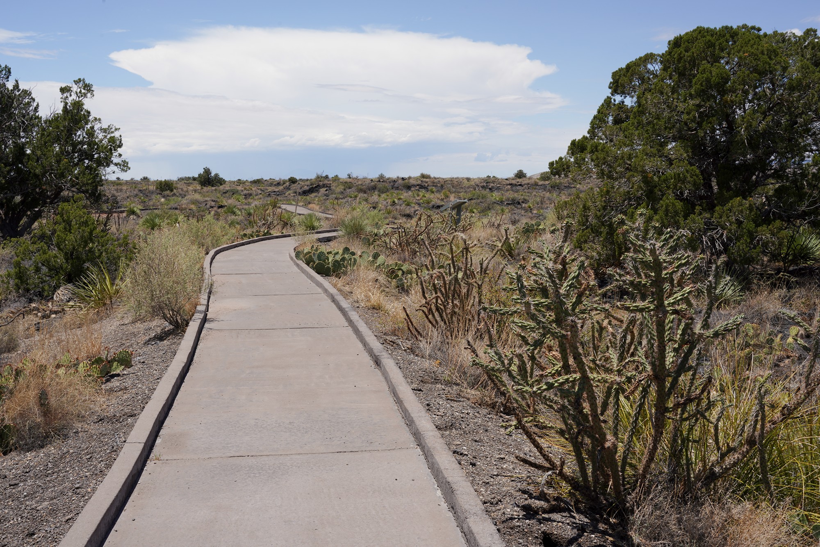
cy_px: 274
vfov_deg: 33.4
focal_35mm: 40
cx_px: 410
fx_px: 911
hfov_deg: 48.5
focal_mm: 40
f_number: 18
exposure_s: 1/100
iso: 100
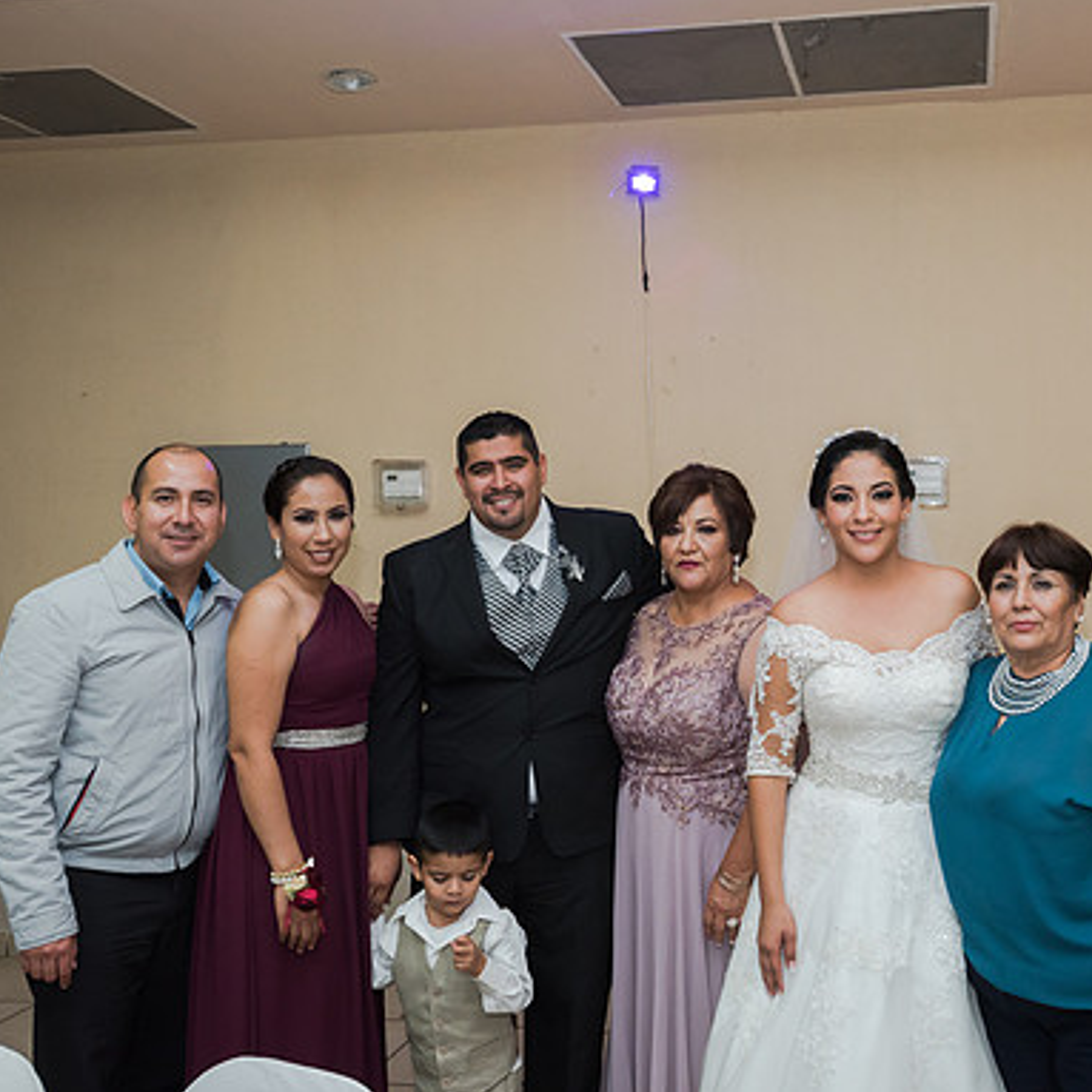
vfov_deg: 46.0
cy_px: 543
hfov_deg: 45.2
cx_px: 750
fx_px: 1285
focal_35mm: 36
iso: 1600
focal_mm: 28
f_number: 4
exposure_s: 1/100
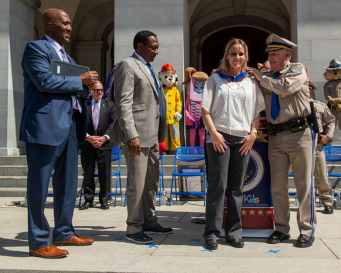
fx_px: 377
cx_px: 209
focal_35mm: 37
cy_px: 138
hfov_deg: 48.3
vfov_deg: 39.8
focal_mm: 32
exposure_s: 1/320
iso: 100
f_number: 8
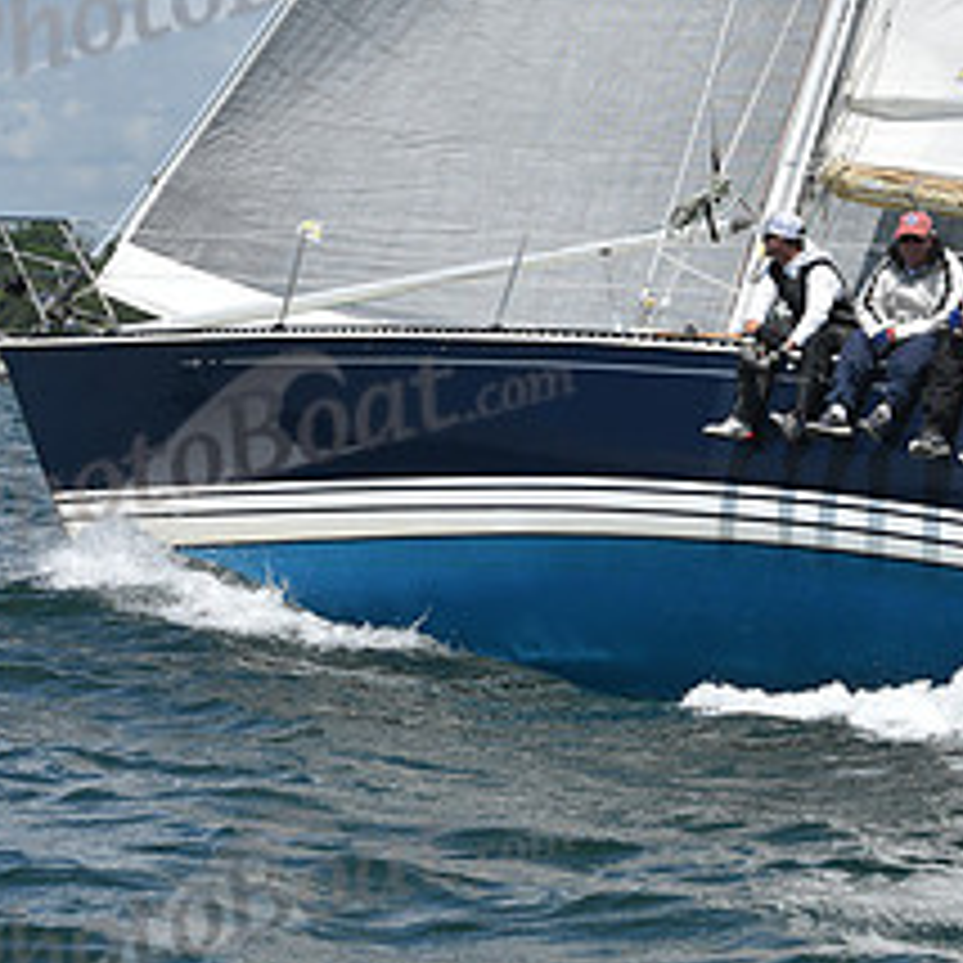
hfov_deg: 10.8
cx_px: 810
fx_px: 5067
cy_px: 146
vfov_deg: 10.8
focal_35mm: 161
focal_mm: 70
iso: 250
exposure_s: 1/1250
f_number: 9
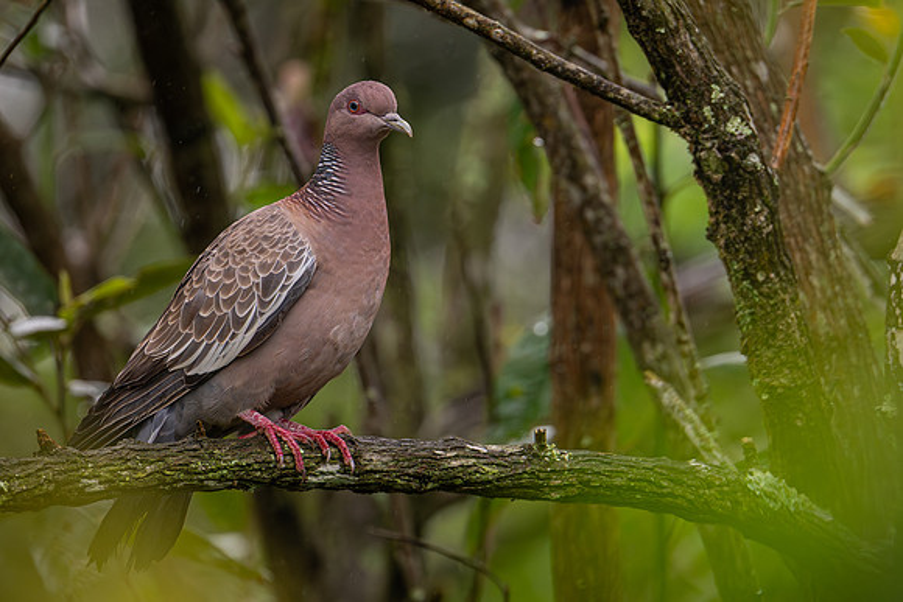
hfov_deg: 1.9
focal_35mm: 1093
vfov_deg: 1.3
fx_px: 27412
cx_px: 596
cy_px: 245
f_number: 6.3
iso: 1250
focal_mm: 560
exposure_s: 1/500
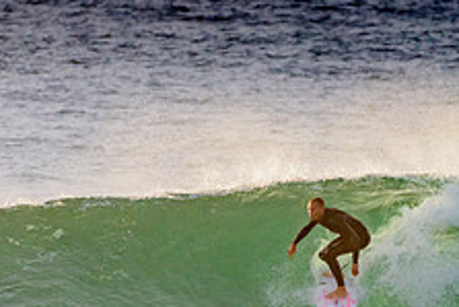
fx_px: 20349
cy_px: 273
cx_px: 271
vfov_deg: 0.9
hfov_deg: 1.3
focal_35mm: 1595
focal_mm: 500
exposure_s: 1/2000
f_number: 5.6
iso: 400
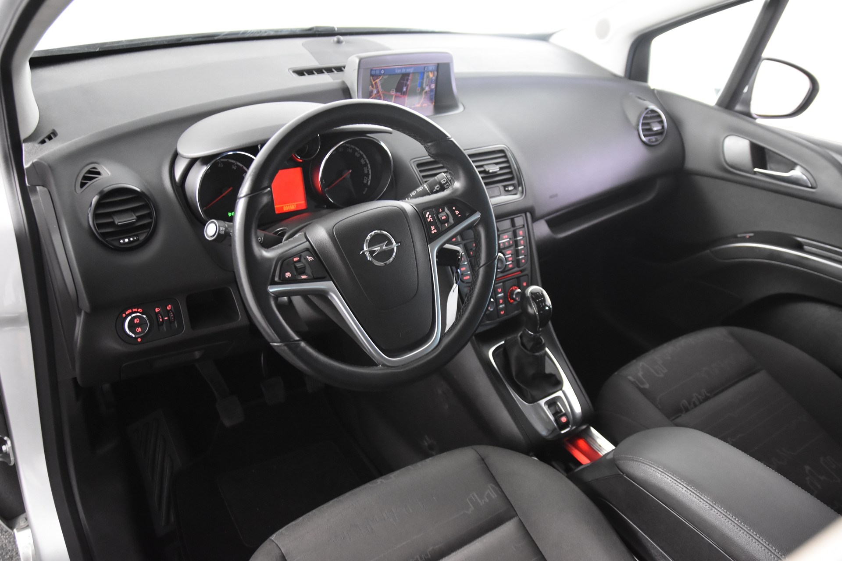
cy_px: 280
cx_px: 421
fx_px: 702
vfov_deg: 43.6
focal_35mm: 30
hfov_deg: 61.9
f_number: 2.8
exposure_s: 1/30
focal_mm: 20
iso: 2200
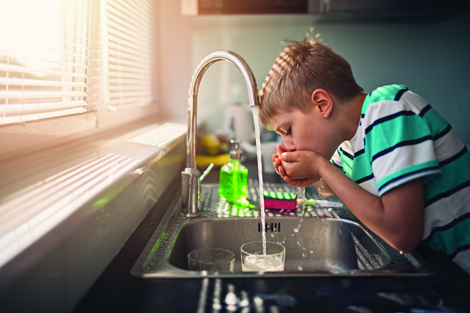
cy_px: 156
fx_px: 457
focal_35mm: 35
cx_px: 235
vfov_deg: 37.9
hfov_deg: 54.4
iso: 31
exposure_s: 1/320
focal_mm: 35
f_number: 1.4
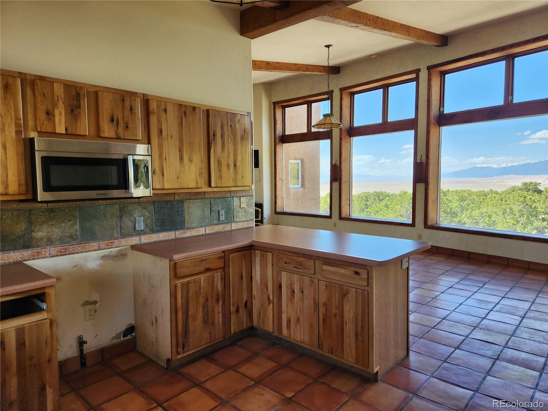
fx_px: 364
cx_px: 274
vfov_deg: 58.9
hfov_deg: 73.9
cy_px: 206
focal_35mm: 23
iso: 32
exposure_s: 1/180
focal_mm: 5.4
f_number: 1.8
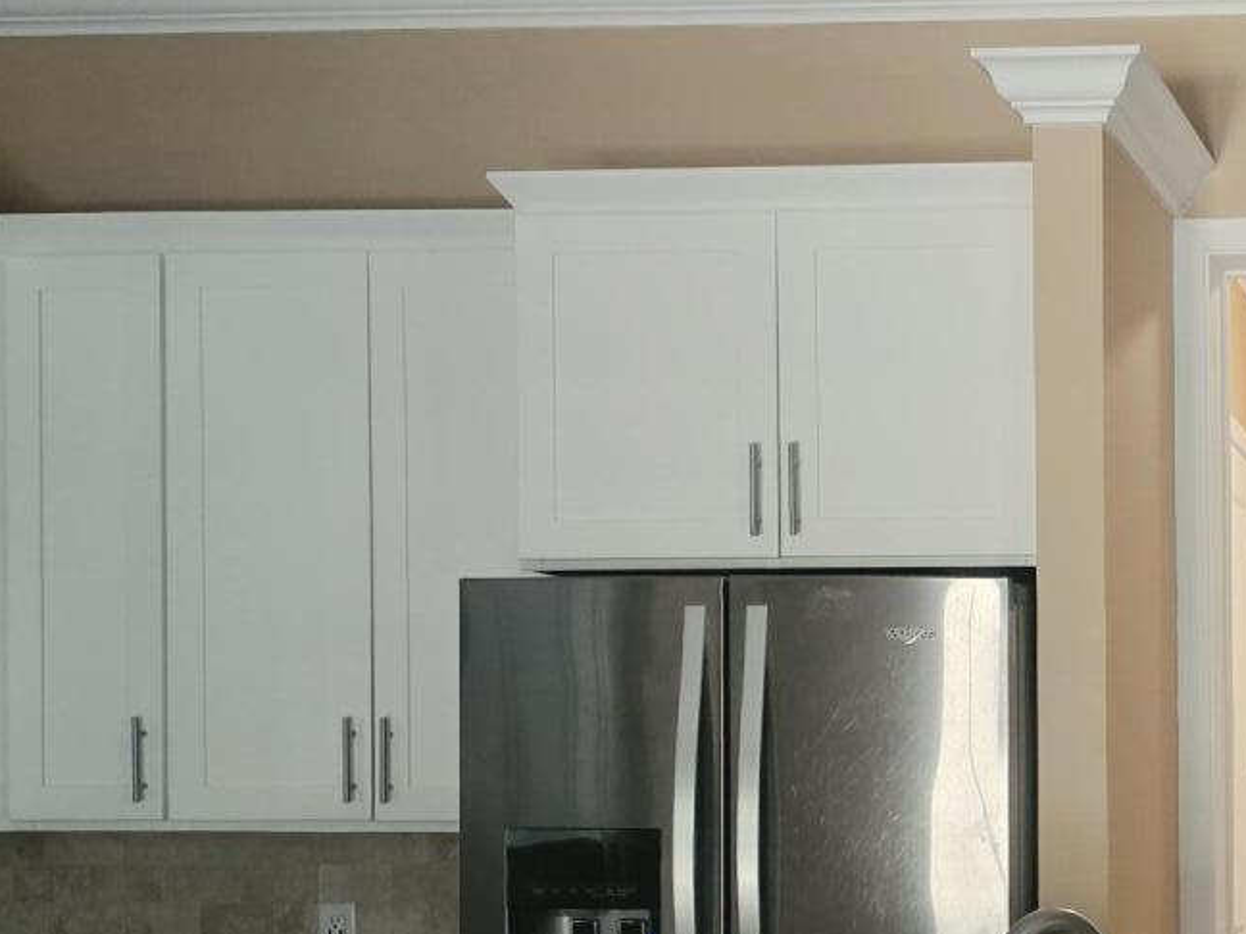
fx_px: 2556
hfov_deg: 25.1
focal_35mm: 71
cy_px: 790
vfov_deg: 20.4
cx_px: 1425
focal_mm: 6.3
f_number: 1.7
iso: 500
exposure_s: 1/120
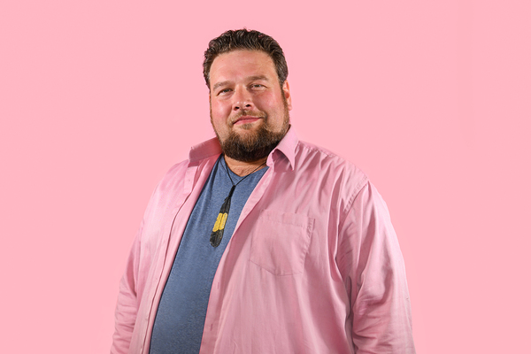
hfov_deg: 58.7
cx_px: 266
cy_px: 177
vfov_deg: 41.1
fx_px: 472
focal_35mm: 32
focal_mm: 32
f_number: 2.8
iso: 200
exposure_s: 1/160
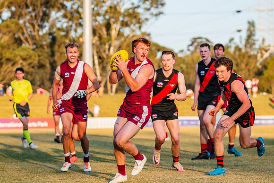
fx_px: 1507
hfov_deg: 10.4
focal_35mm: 198
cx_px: 141
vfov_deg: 6.9
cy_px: 81
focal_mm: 170
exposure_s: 1/1250
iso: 800
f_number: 5.6
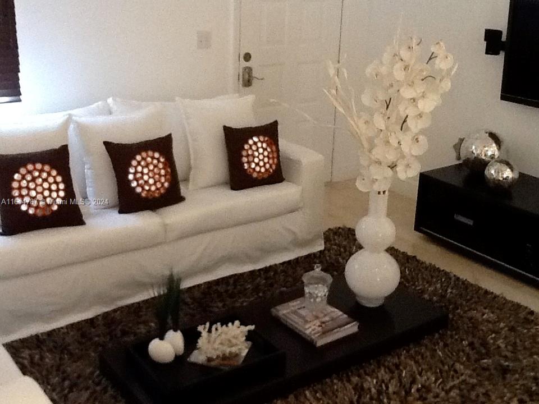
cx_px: 270
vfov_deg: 32.9
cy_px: 202
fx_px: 685
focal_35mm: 44
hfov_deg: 42.9
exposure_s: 1/30
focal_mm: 2.03
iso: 250
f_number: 2.4
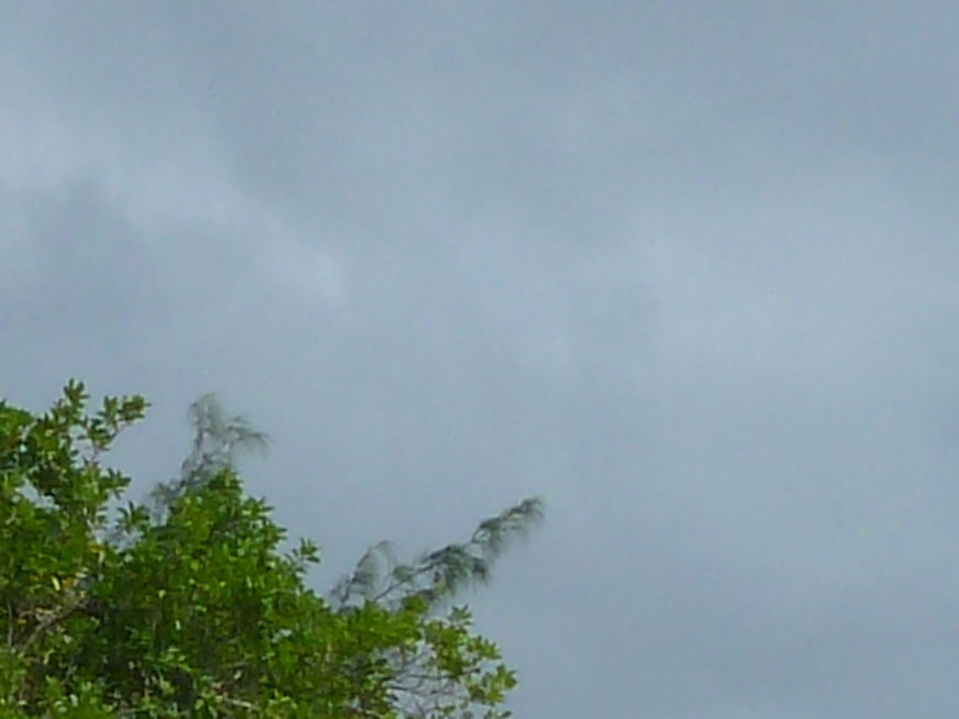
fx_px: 7009
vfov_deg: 5.7
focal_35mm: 253
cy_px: 1625
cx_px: -351
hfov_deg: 7.7
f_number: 5.6
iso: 80
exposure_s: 1/640
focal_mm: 6.5
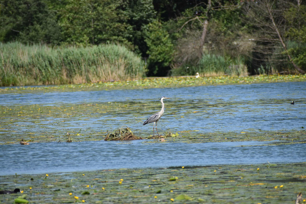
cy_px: 102
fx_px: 3825
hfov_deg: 4.6
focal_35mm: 450
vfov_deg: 3.1
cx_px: 153
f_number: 6.3
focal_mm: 300
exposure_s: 1/2000
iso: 400
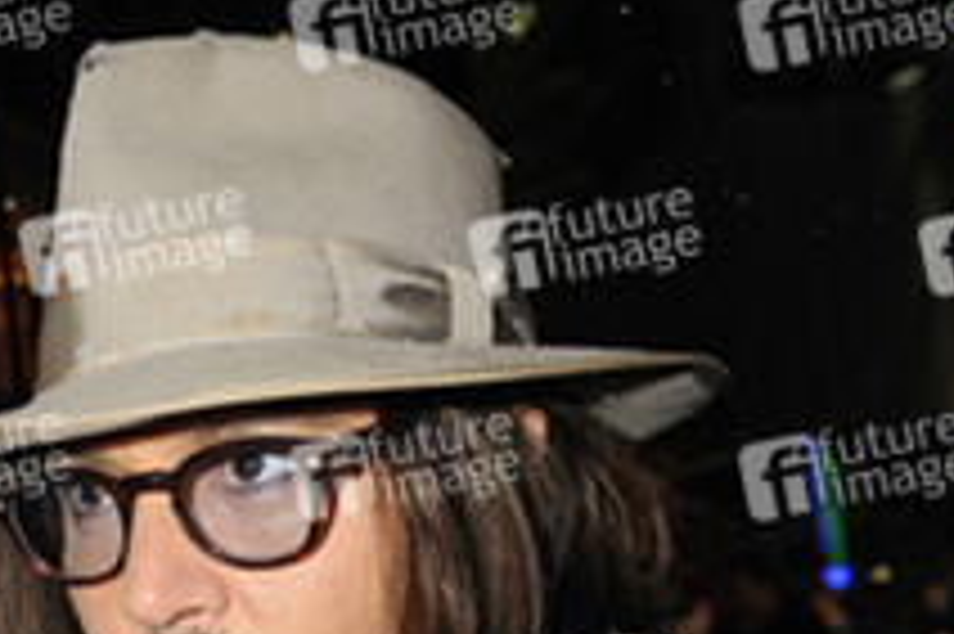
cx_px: 16
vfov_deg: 25.6
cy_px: 580
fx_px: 1350
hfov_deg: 35.5
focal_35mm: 51
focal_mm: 24
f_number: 5.6
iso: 800
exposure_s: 1/160
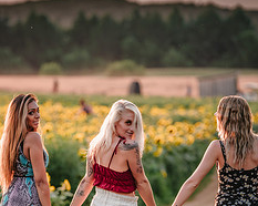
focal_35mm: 317
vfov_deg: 4.9
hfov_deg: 6.1
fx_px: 2419
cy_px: 193
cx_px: 109
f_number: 2.8
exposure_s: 1/250
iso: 80
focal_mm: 135
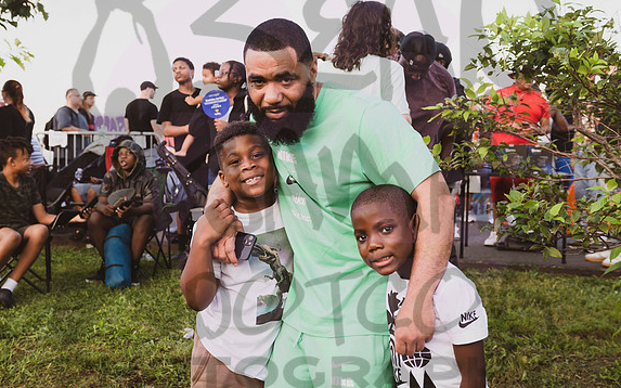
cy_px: 202
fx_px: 694
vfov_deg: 31.2
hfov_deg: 48.2
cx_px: 319
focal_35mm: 41
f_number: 3.5
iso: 250
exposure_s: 1/160
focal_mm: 32
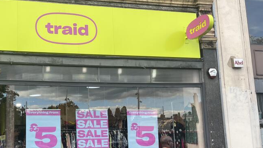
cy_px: 93
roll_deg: +1.9
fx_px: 314
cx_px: 62
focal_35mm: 45
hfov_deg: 43.8
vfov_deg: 26.4
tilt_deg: +11.1
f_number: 1.6
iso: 50
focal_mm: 5.1
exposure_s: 1/537
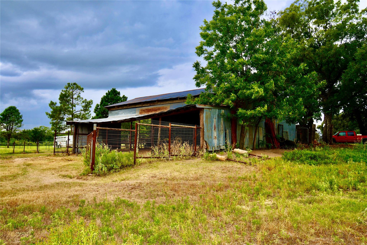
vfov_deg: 43.6
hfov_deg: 61.9
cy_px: 122
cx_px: 184
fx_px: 306
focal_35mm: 30
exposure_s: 1/250
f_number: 5.6
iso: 200
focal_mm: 20
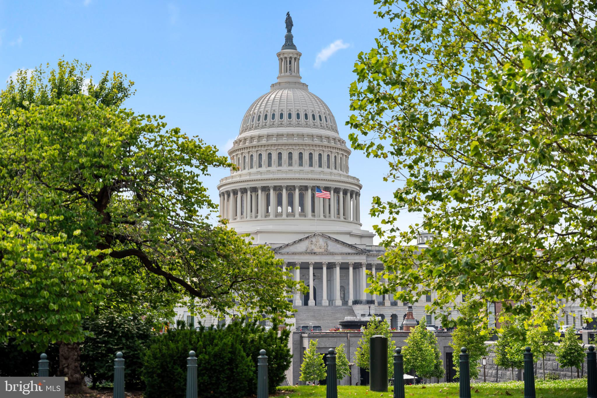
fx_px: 1021
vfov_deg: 22.0
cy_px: 199
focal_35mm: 62
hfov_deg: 32.6
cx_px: 298
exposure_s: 1/3200
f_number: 2.8
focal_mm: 61.6
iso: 100
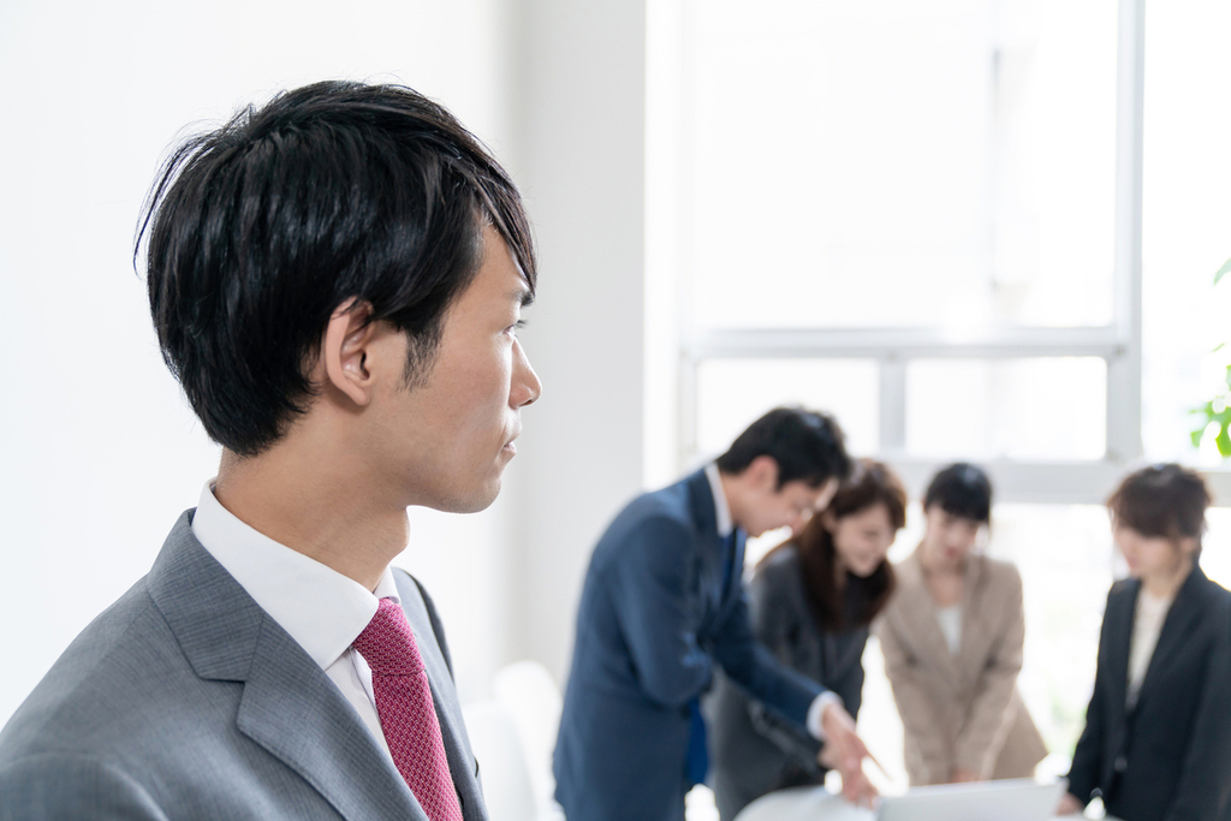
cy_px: 410
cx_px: 616
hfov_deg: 57.2
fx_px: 1128
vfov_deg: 40.0
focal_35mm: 33
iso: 400
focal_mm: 33
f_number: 2.8
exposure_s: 1/160
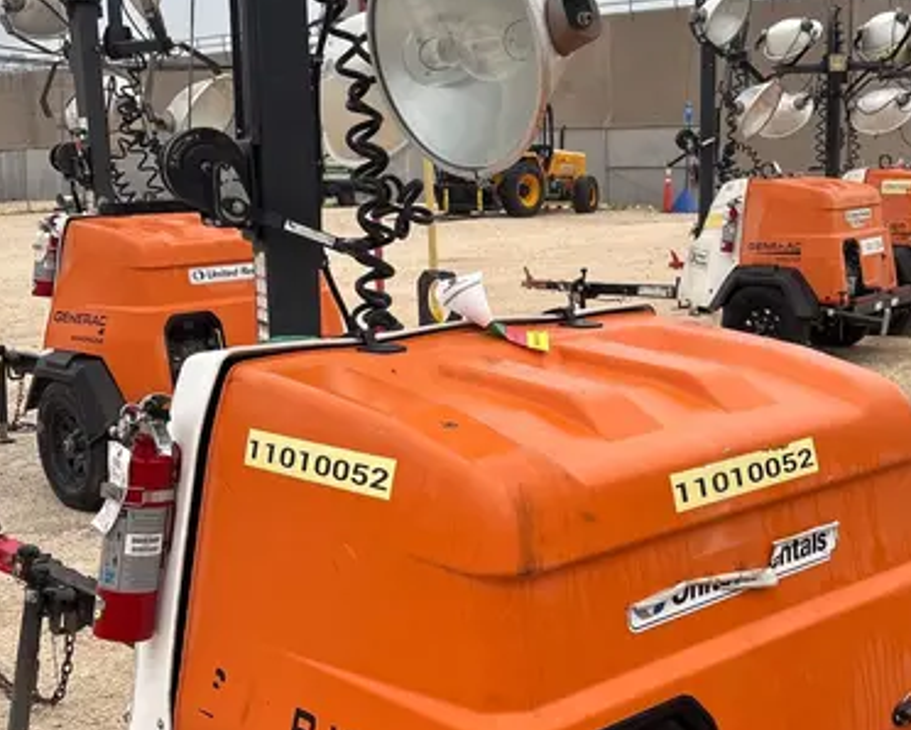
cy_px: 401
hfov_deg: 37.2
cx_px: 553
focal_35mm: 50
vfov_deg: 30.3
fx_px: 1349
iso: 64
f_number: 1.6
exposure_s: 1/121
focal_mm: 5.96
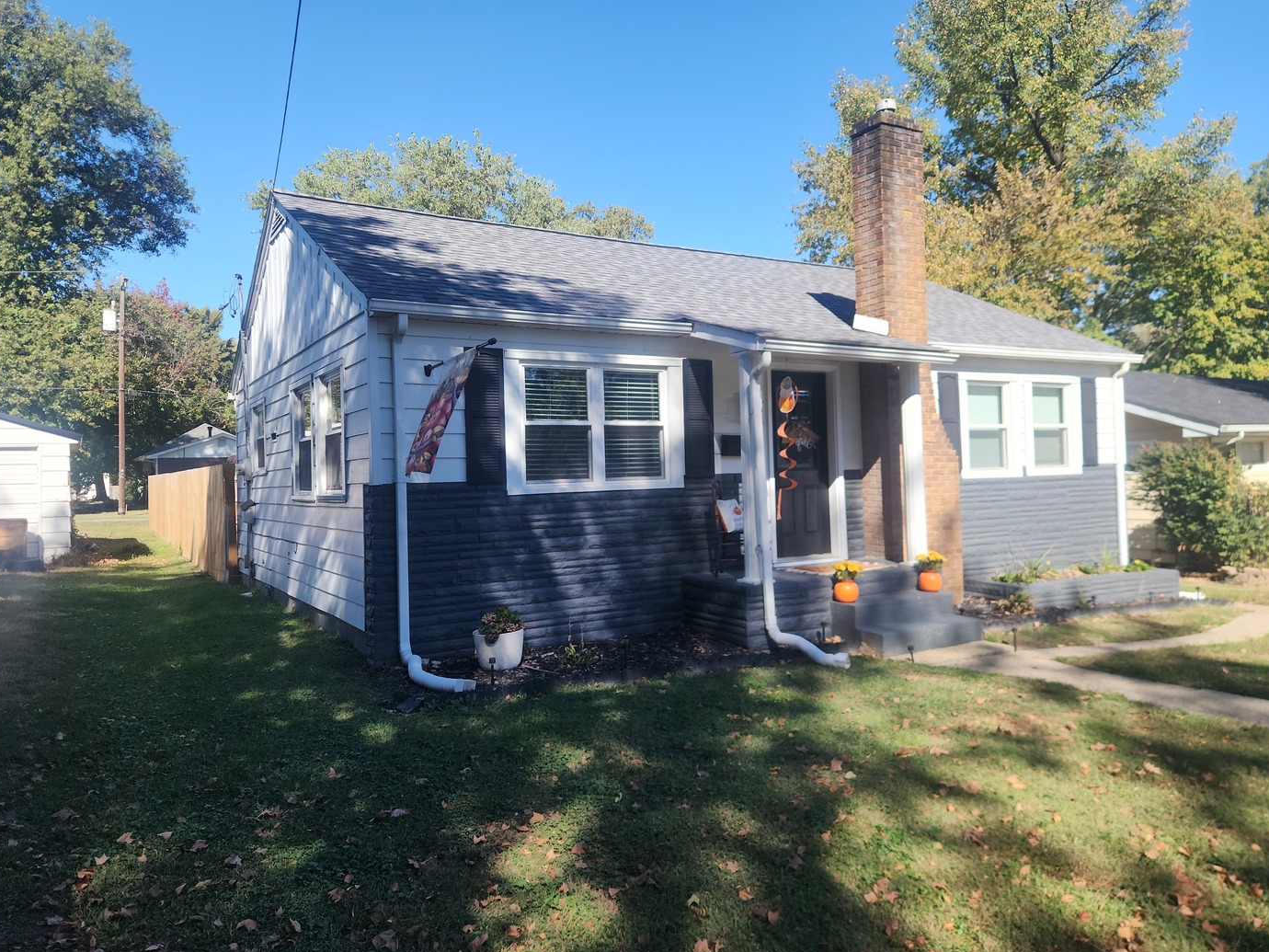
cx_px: 634
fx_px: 880
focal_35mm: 24
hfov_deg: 71.6
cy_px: 467
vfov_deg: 56.8
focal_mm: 5.4
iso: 20
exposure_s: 1/758
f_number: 1.8
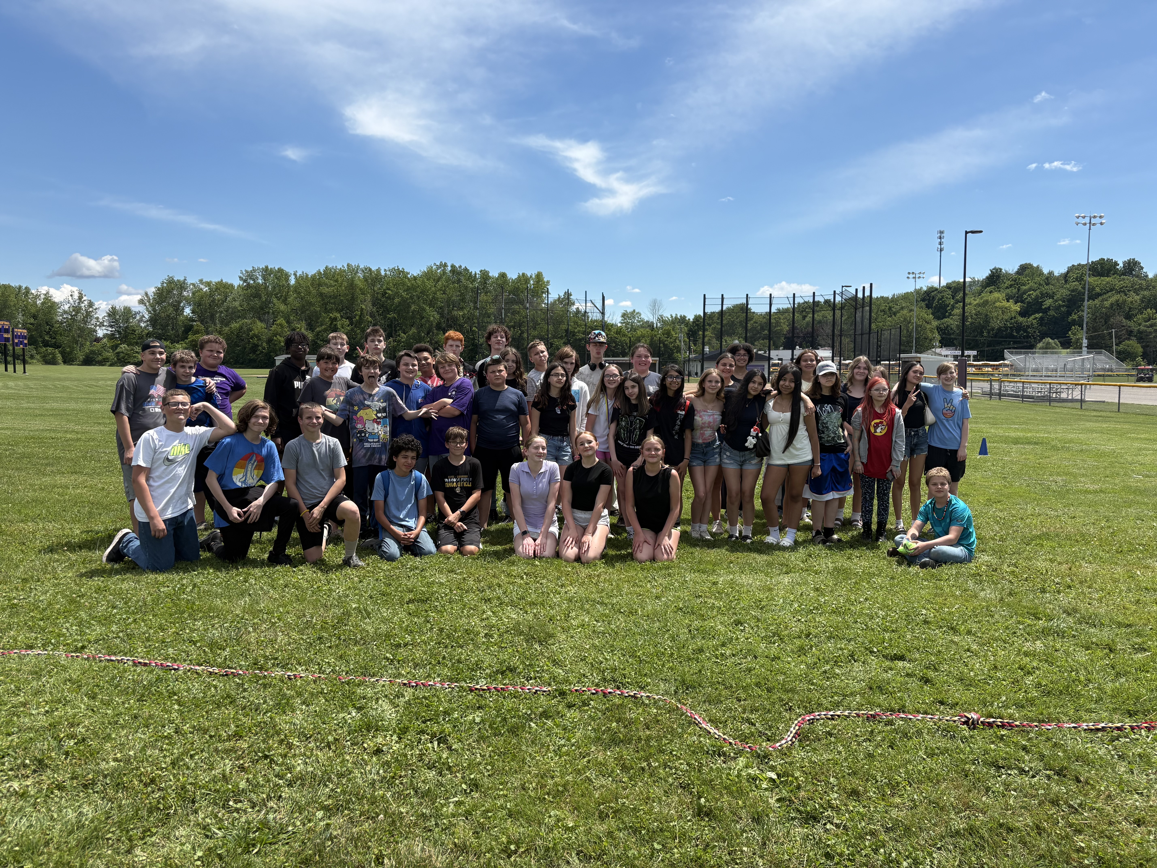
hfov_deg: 67.3
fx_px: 869
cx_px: 578
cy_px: 434
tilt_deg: -3.8
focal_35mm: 26
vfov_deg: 53.1
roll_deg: +0.2
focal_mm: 5.96
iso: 50
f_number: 1.6
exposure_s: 1/3125
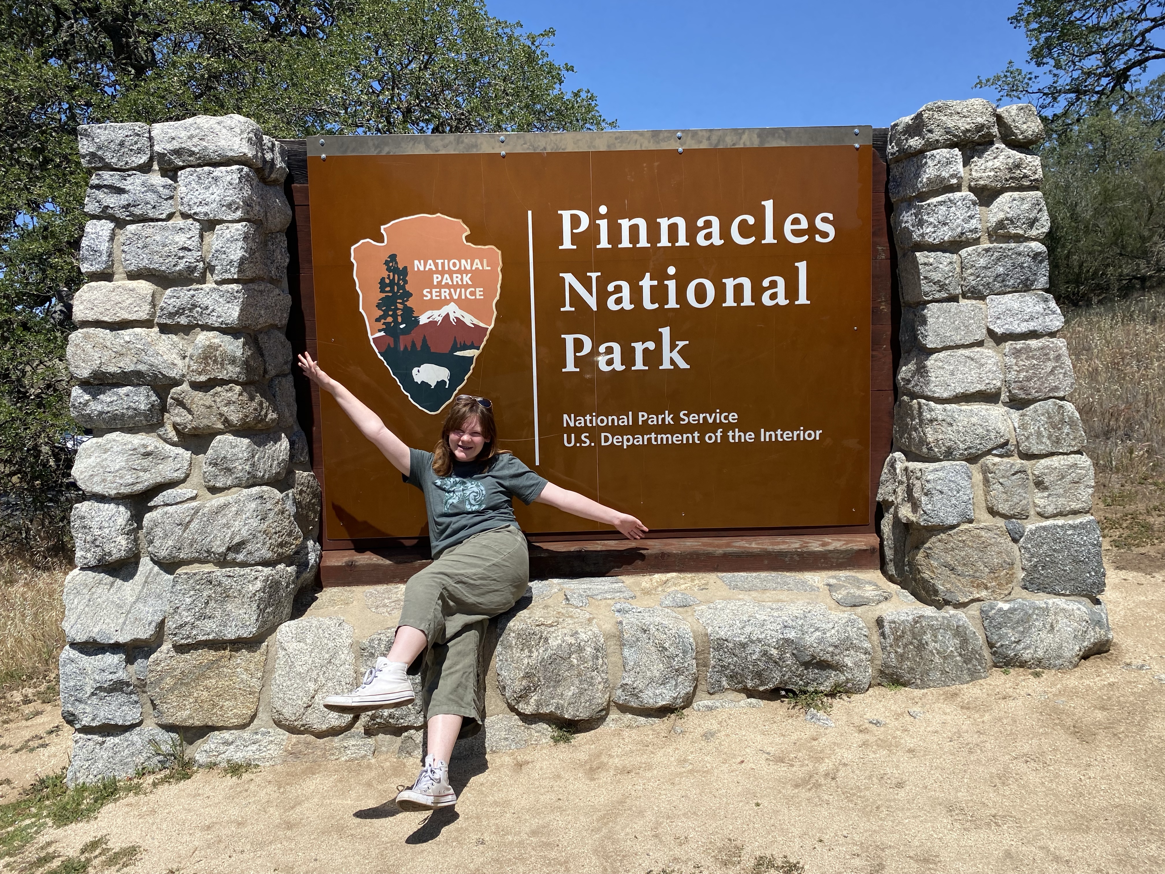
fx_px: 875
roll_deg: +0.7
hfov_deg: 67.3
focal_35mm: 26
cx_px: 582
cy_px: 437
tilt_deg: -5.4
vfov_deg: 53.1
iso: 32
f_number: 1.8
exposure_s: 1/2890
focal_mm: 4.25
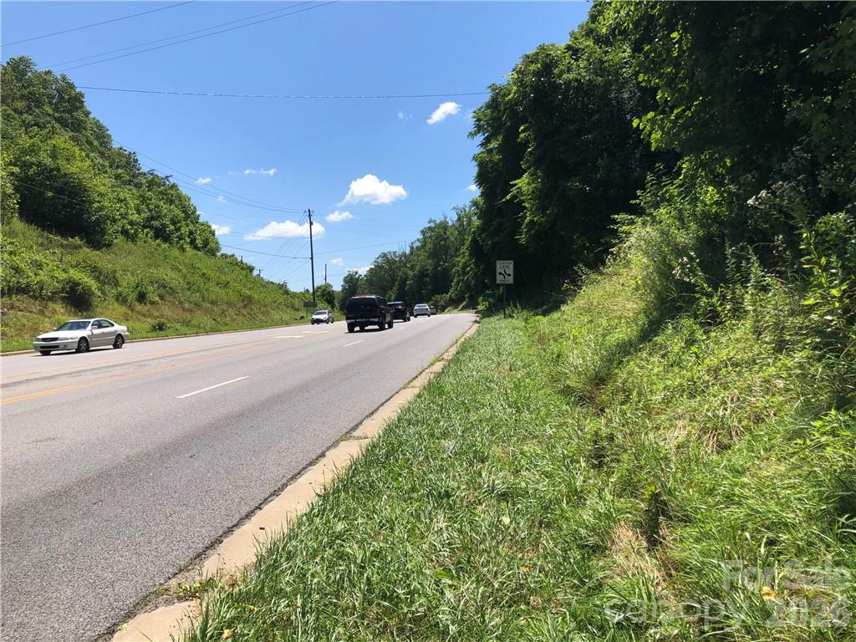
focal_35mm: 28
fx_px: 692
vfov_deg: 49.7
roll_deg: -1.0
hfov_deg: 63.4
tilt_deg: +0.0
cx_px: 428
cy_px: 321
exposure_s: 1/1869
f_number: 1.8
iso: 20
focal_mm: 3.99
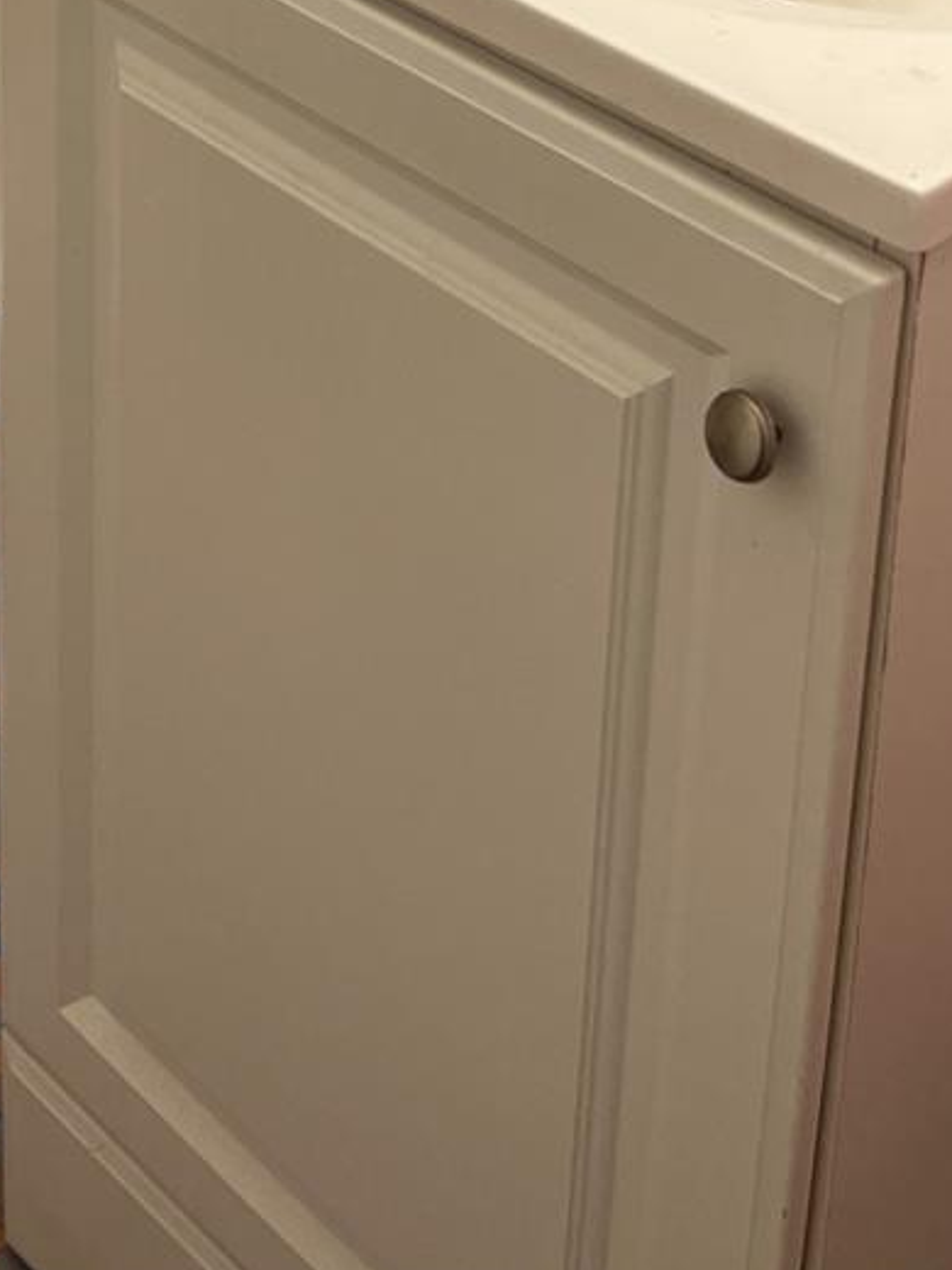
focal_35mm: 75
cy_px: -545
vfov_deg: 22.2
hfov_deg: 19.3
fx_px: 2750
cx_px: 131
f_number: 1.6
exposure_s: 1/120
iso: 100
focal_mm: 5.1
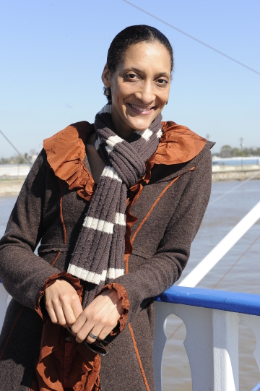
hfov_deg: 19.4
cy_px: 196
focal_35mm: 70
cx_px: 130
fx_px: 759
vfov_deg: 28.9
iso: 200
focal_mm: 70
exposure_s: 1/200
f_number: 11
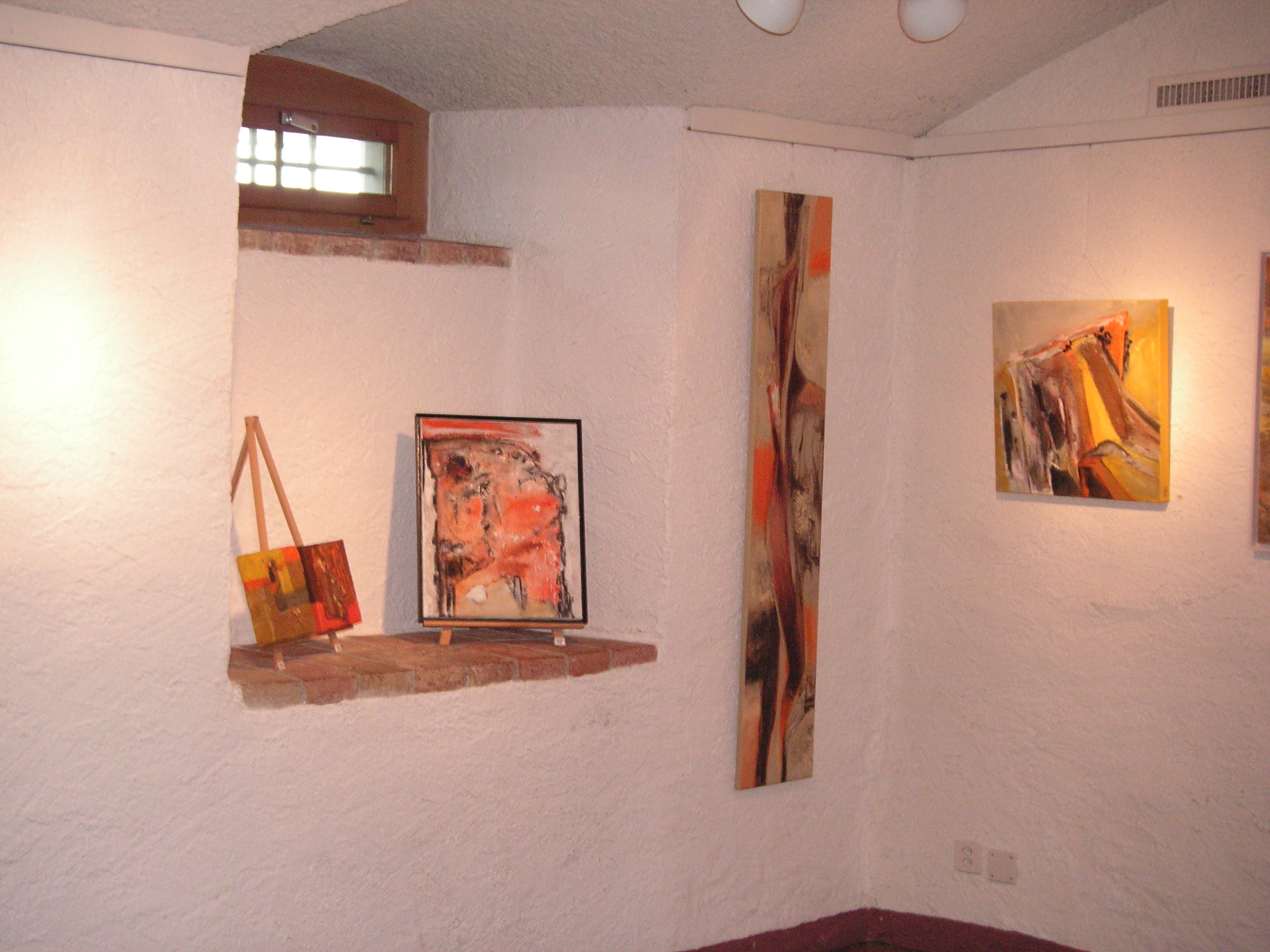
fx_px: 2128
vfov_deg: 25.2
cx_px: 635
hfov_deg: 33.2
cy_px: 476
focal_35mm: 58
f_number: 3.7
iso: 160
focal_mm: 9.7
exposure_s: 1/60
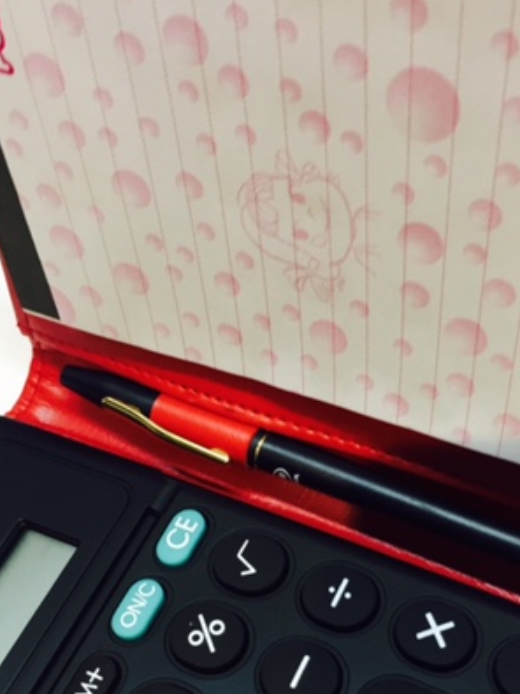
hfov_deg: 30.8
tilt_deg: -57.6
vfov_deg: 39.7
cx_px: 297
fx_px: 942
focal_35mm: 47
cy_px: 494
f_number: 2.2
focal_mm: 4.15
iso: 80
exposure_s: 1/33
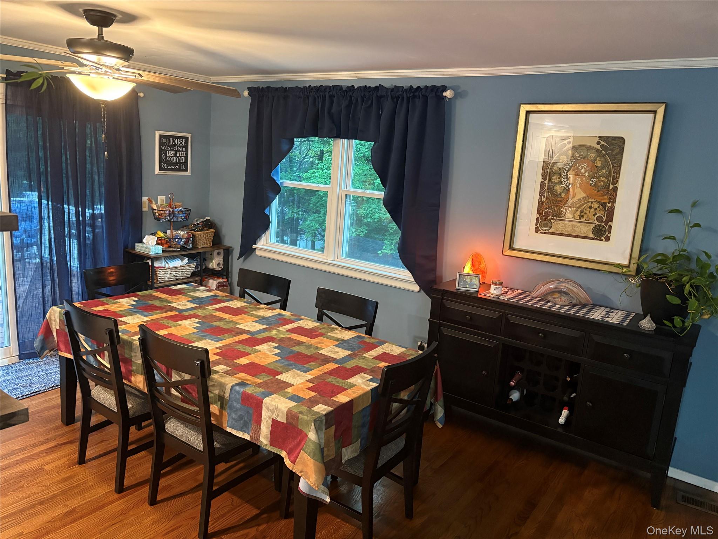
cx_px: 359
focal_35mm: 26
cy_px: 270
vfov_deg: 53.1
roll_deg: -4.6
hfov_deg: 67.3
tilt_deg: -12.0
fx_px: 539
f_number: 1.6
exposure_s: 1/30
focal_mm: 5.96
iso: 500
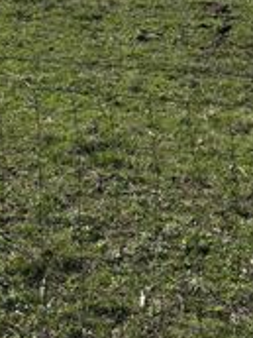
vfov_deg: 16.4
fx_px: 984
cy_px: -264
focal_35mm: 101
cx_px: -10
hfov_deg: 14.4
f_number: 1.6
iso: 50
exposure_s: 1/5076
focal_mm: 5.96
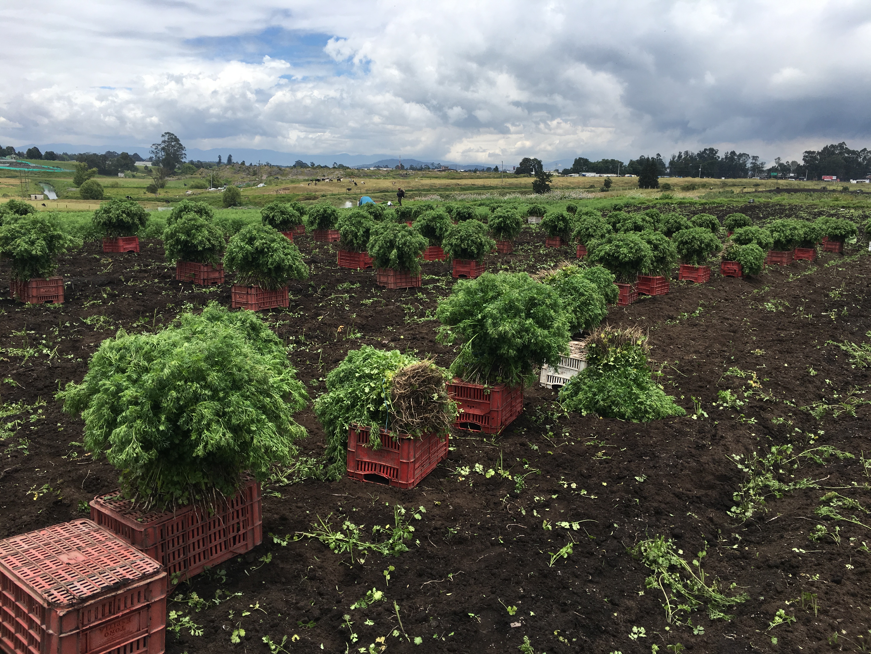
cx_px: 436
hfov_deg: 61.7
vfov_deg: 48.2
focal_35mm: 29
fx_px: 730
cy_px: 327
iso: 25
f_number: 2.2
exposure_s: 1/1709
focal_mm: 4.15
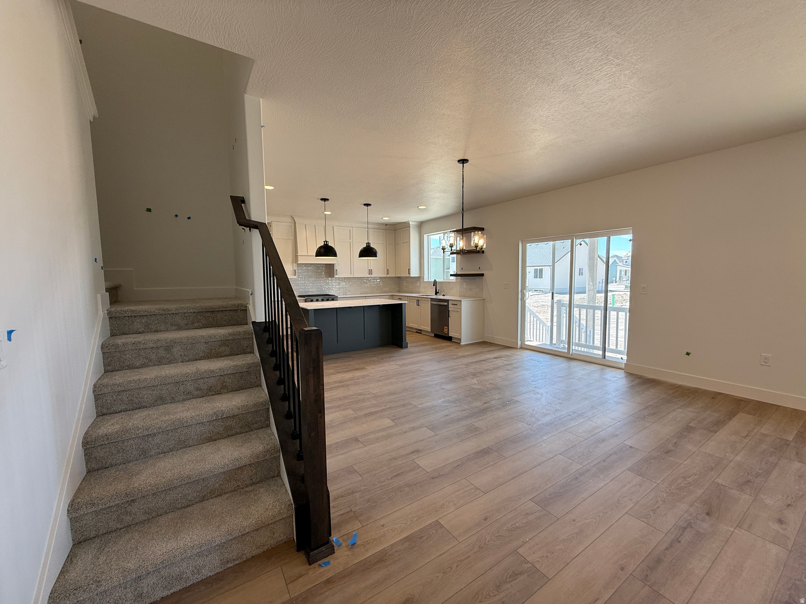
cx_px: 403
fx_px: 326
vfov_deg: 85.7
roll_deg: +0.7
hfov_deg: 102.1
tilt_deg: -3.8
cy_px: 302
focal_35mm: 14
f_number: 2.2
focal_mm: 2.22
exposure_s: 1/121
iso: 64
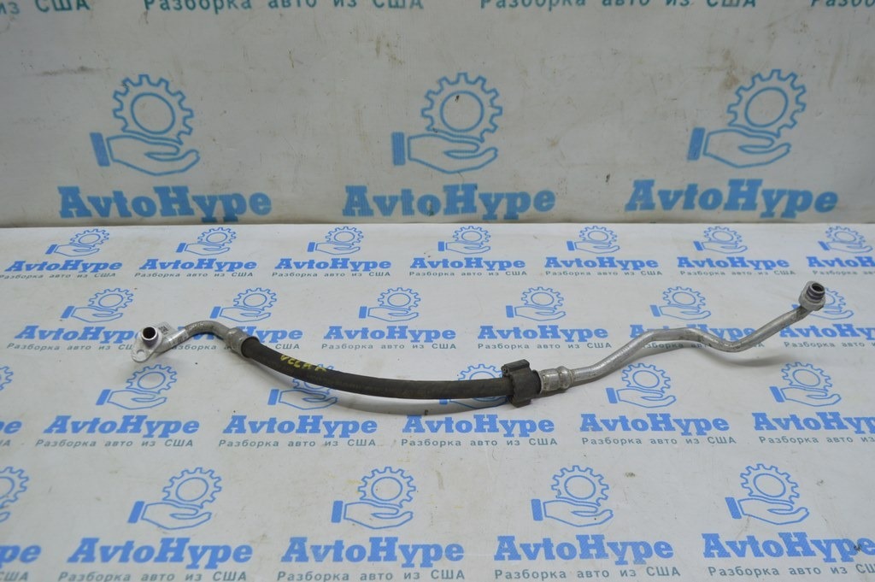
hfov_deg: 62.0
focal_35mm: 30
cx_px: 438
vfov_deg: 43.5
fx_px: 729
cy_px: 291
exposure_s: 1/40
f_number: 5.6
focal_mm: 20
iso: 400
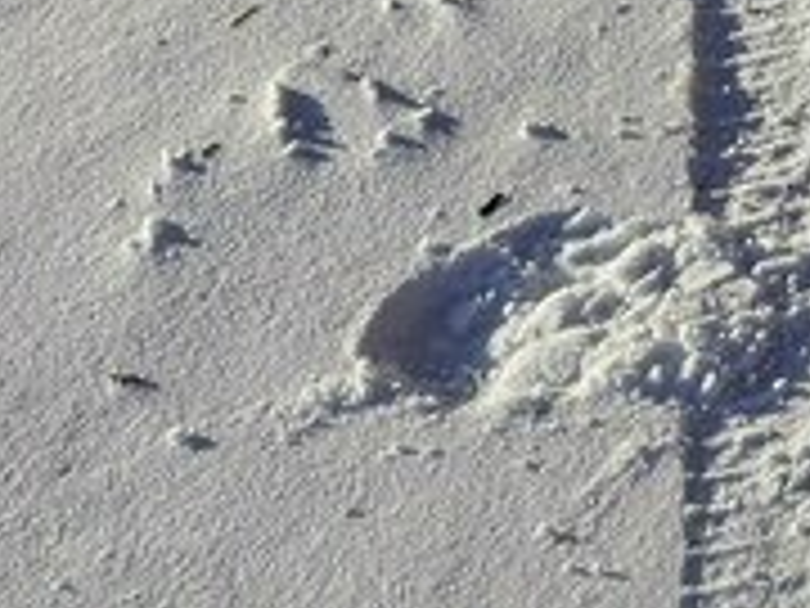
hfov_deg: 11.1
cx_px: 1872
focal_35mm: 153
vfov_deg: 8.3
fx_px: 3580
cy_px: -1144
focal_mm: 6.3
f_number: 1.7
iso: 10
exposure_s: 1/1087
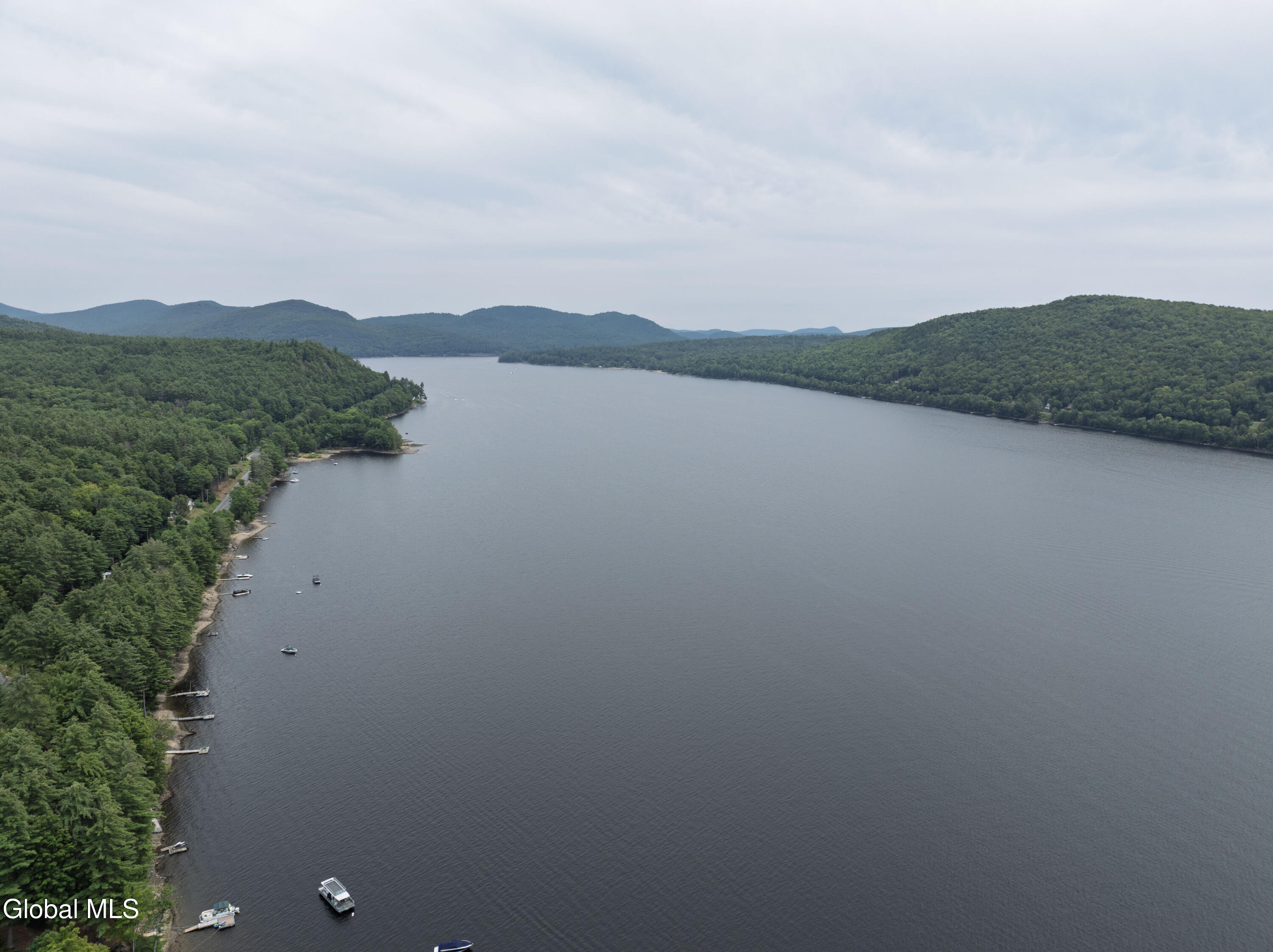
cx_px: 636
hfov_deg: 71.6
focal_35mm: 24
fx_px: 882
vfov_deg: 56.8
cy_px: 476
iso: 110
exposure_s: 1/1600
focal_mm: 12.29
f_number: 2.8
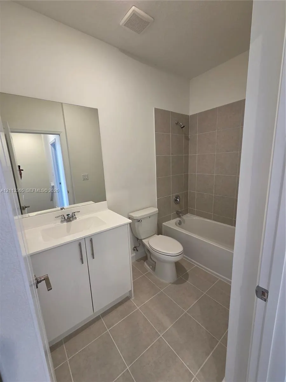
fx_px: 143
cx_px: 143
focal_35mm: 13
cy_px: 191
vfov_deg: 106.2
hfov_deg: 89.9
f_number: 2.2
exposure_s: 1/60
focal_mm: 2.2
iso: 160
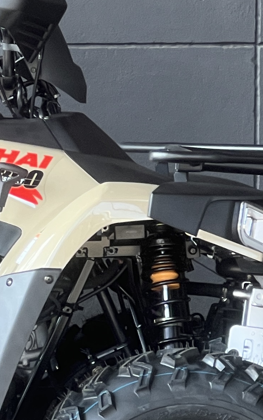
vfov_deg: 7.5
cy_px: 280
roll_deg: -0.4
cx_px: -127
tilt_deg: -4.2
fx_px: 3209
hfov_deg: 4.7
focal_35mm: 280
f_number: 2.8
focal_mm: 9
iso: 80
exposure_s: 1/99
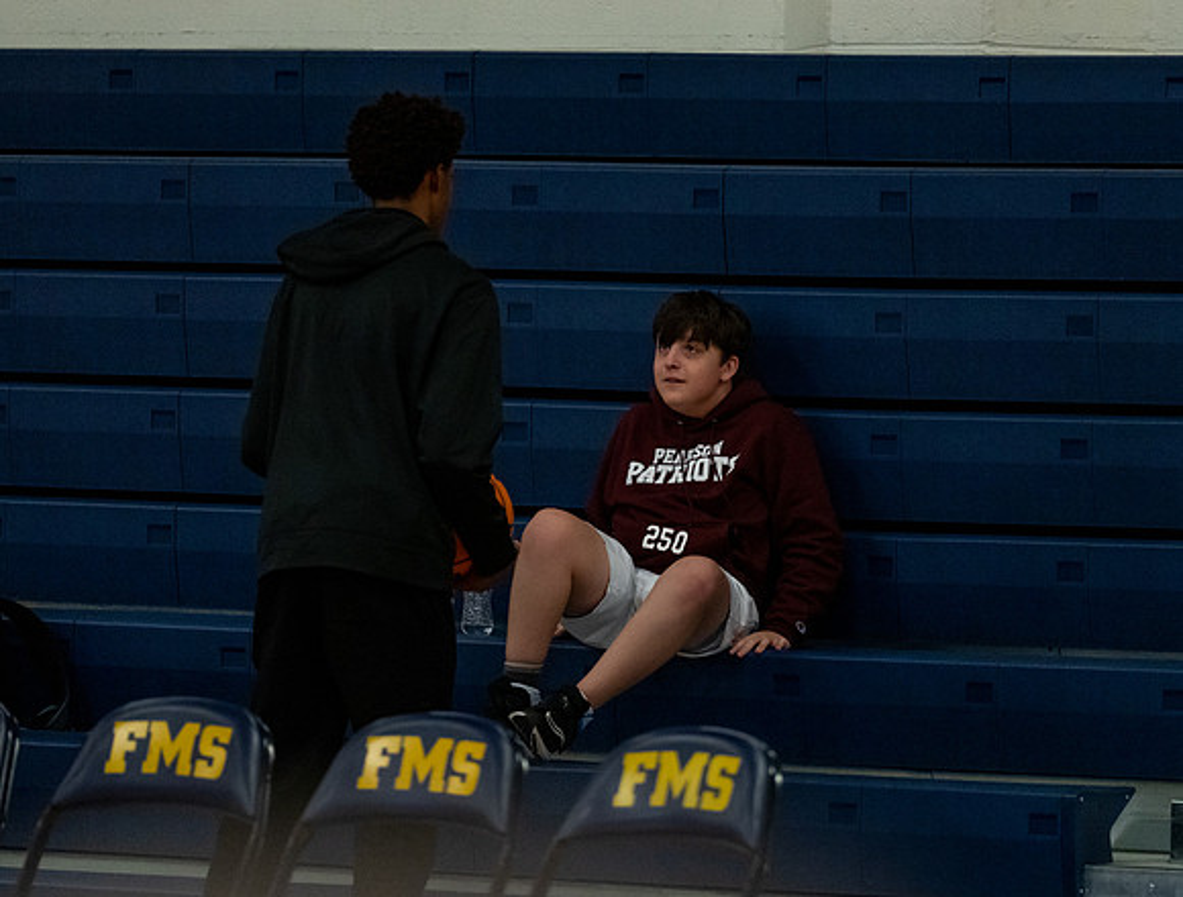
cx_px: 663
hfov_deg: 7.2
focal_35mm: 272
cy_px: 420
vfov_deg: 5.5
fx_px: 9344
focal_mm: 200
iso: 5000
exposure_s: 1/1000
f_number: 2.8
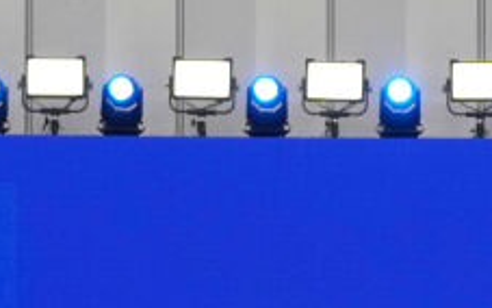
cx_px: 849
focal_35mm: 420
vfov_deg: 3.1
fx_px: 5633
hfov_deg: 4.9
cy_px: 251
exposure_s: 1/250
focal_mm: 53
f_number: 4
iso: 640
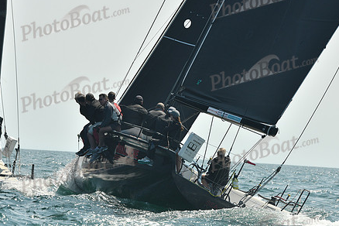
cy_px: 122
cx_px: 170
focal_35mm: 225
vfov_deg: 6.1
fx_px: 2119
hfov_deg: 9.1
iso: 320
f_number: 7.1
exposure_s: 1/640
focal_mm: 170
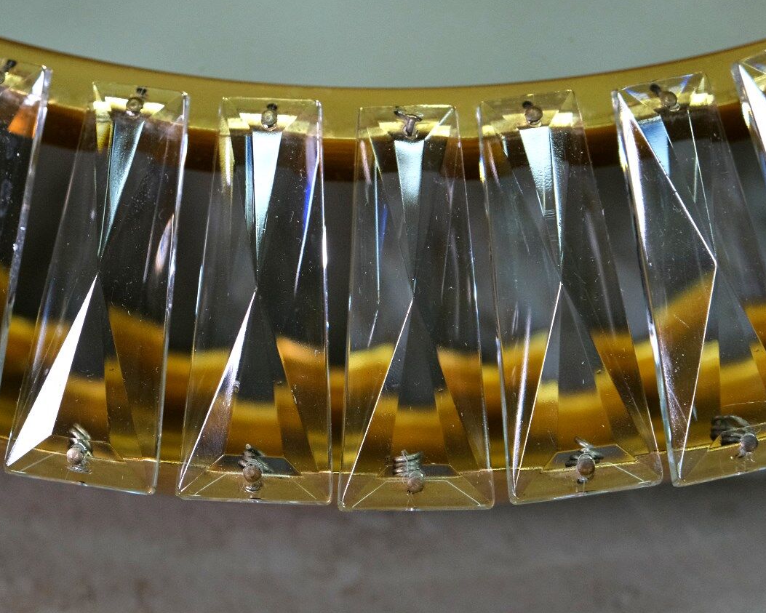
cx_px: 311
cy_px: 305
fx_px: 3084
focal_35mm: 136
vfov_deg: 11.4
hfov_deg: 14.2
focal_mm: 80
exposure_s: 1/120
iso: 2500
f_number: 4
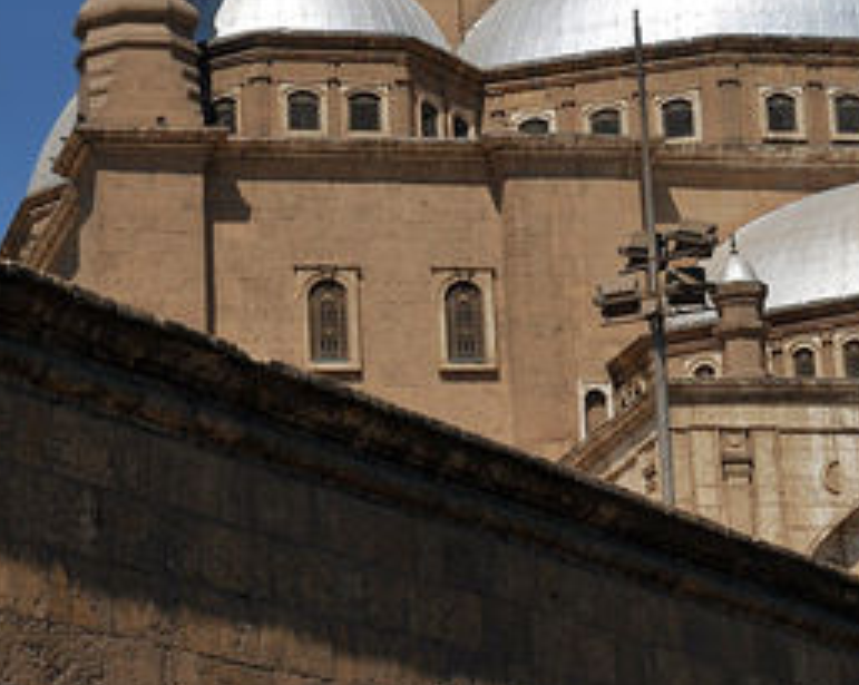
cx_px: 648
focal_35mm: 138
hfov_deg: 13.9
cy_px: -222
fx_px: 3504
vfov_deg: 10.9
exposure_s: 1/2000
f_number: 7.1
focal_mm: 28
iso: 200
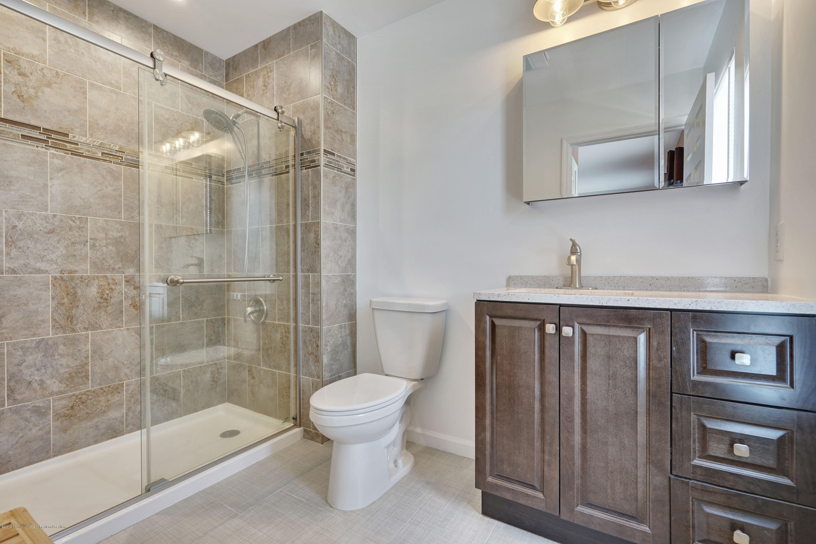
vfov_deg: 73.7
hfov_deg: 96.7
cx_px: 408
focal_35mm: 16
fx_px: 363
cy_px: 272
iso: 100
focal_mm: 16
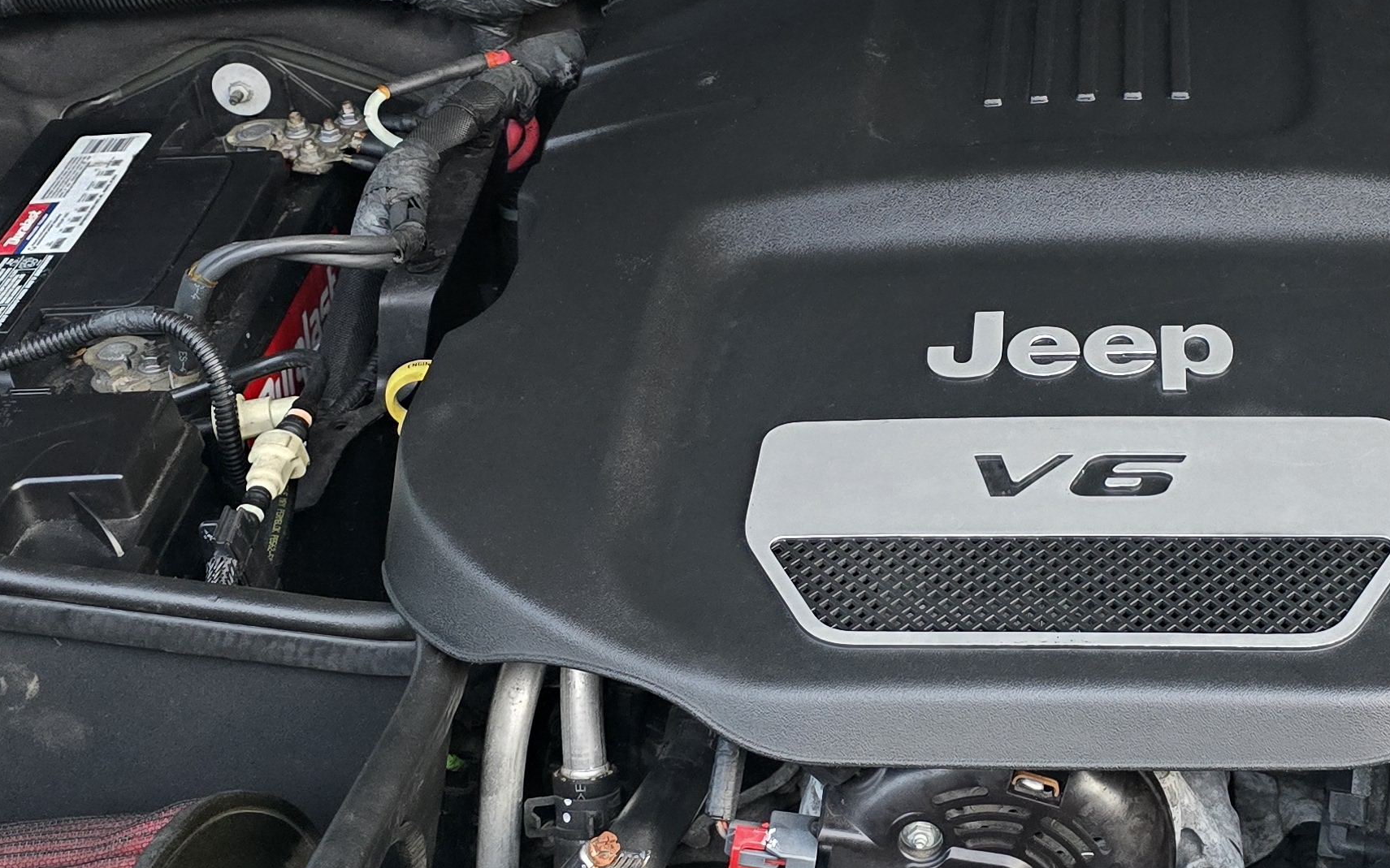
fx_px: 2159
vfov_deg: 22.7
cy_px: 352
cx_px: 1023
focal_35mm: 57
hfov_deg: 35.0
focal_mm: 6.3
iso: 1250
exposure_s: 1/60
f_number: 1.7
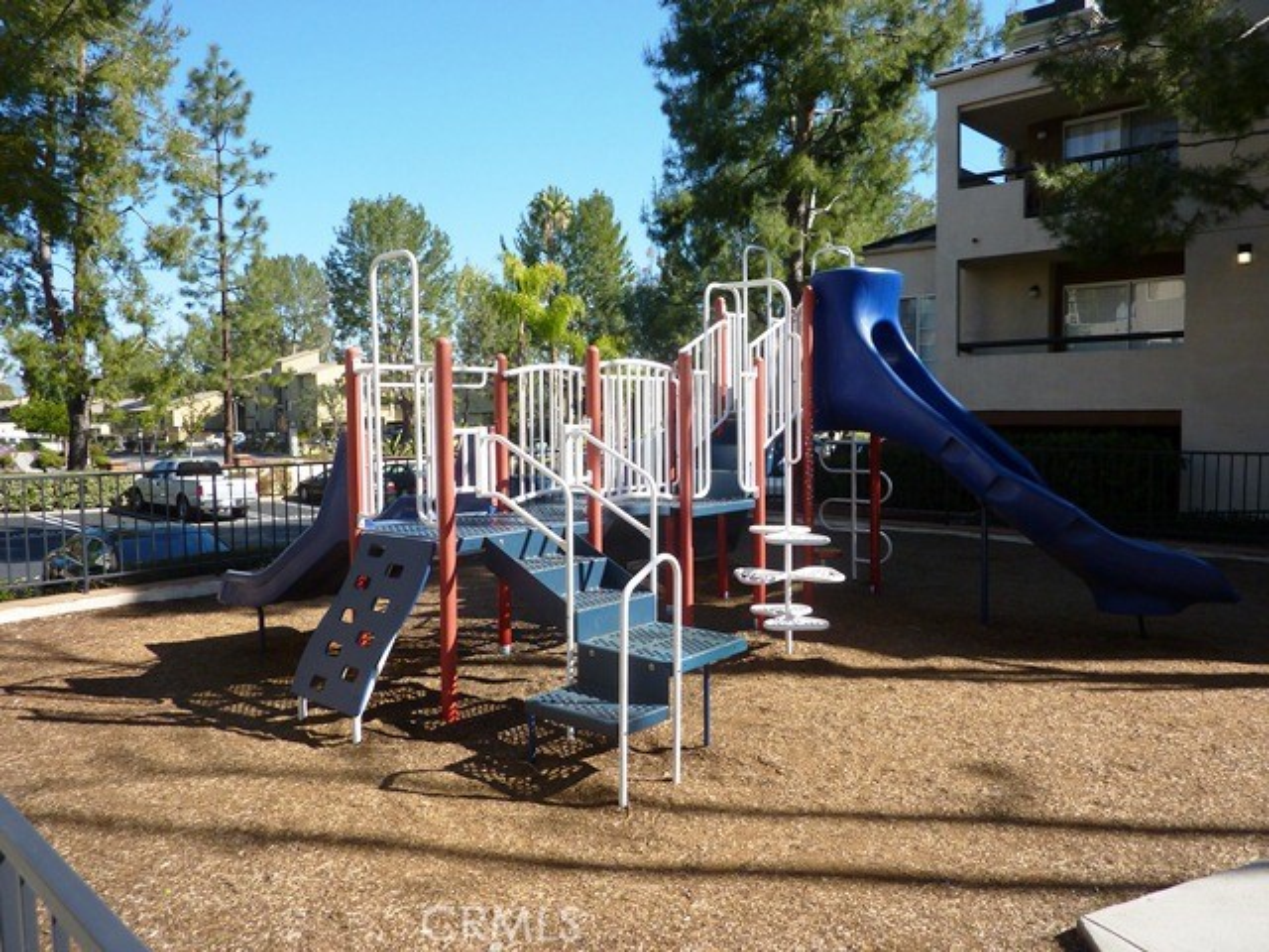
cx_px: 634
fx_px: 916
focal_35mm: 25
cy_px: 476
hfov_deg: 69.4
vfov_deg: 54.9
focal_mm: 4.1
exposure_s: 1/400
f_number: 4
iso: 80
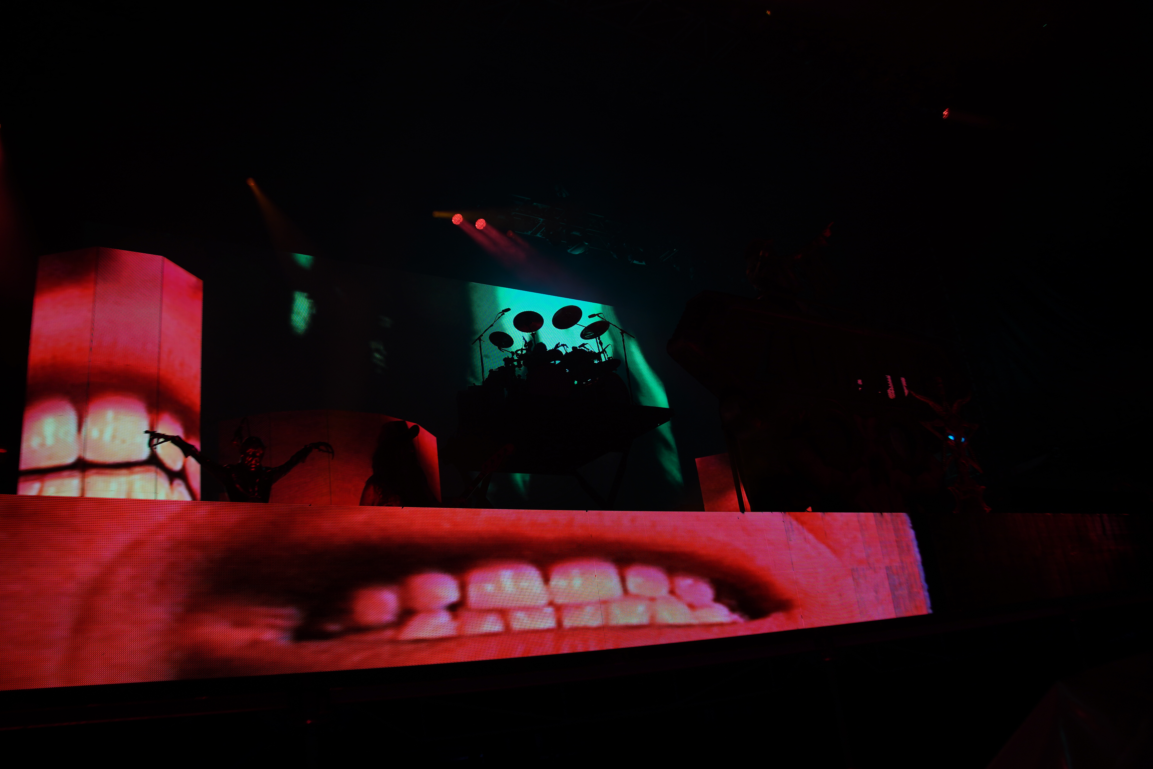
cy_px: 384
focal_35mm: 27
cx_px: 576
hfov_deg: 67.4
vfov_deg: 47.9
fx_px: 865
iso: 100
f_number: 4.5
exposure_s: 1/160
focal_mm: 27
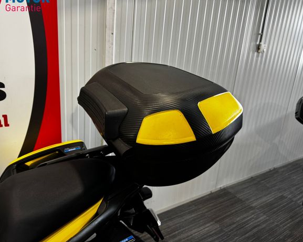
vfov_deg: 54.9
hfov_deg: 66.1
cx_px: 151
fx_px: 233
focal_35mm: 26
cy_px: 117
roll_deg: -5.1
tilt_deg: -15.9
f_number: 1.78
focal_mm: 6.76
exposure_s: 1/50
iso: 160
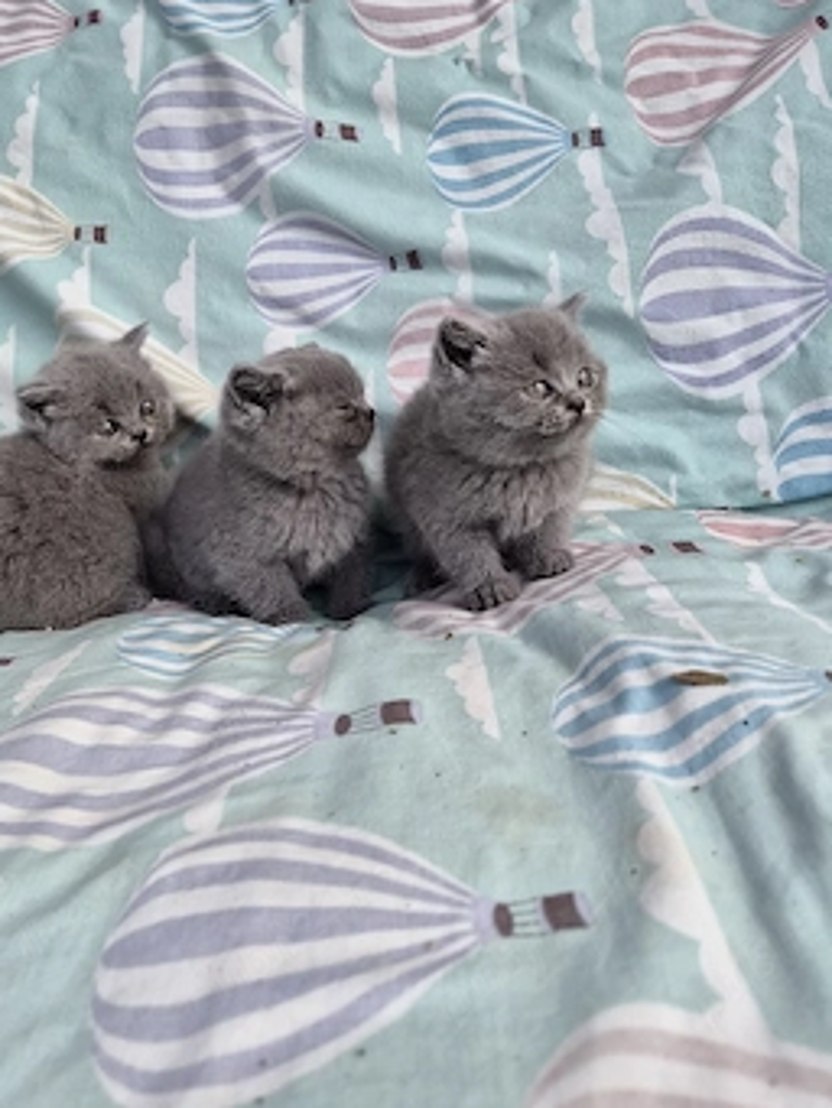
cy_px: 471
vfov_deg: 65.0
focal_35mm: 27
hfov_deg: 51.2
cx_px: 358
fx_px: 865
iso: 80
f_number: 1.8
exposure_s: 1/1429
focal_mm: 5.4
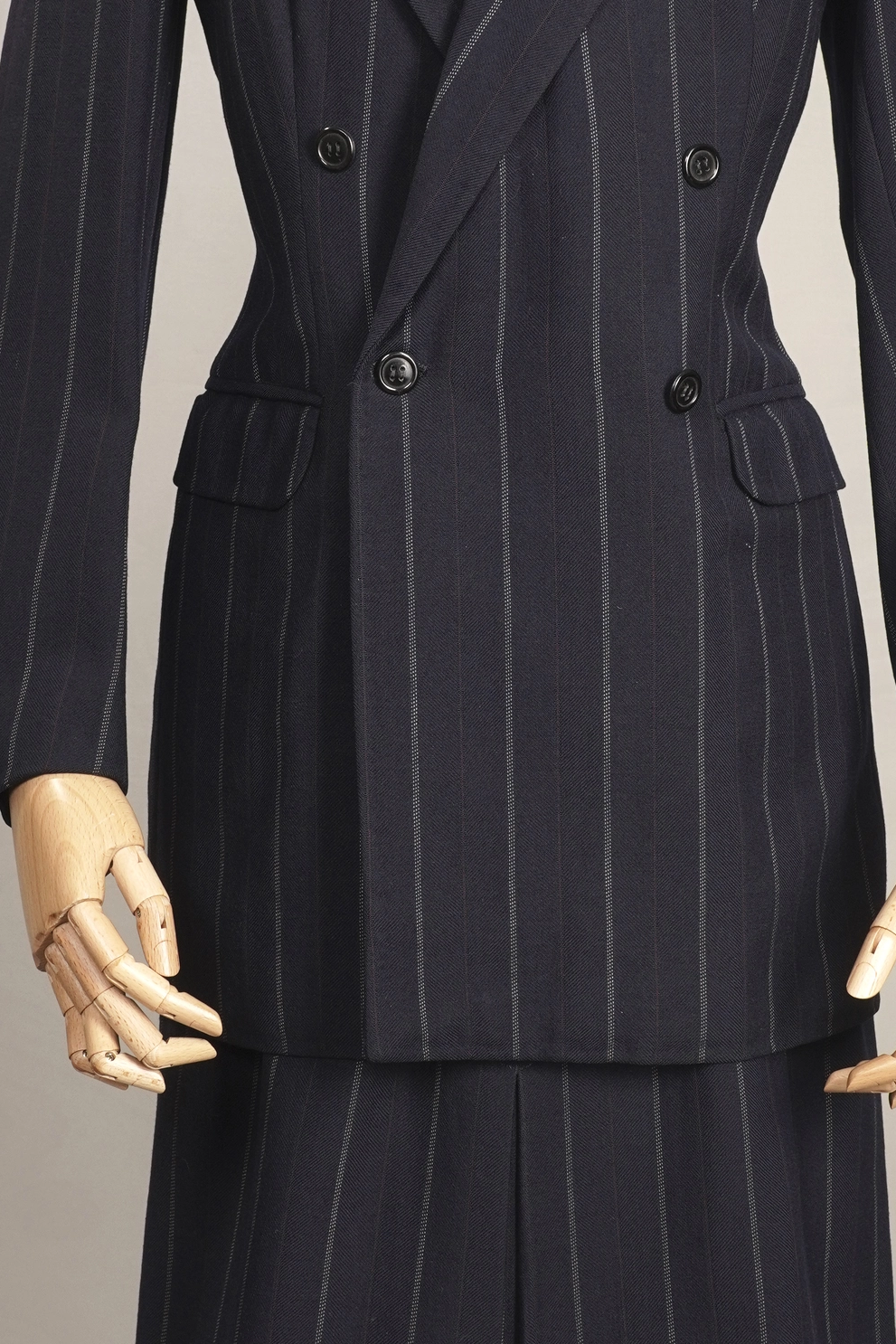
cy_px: 615
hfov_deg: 14.7
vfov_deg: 21.9
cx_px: 497
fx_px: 3471
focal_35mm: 93
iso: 400
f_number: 6.3
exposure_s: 1/30
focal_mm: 32
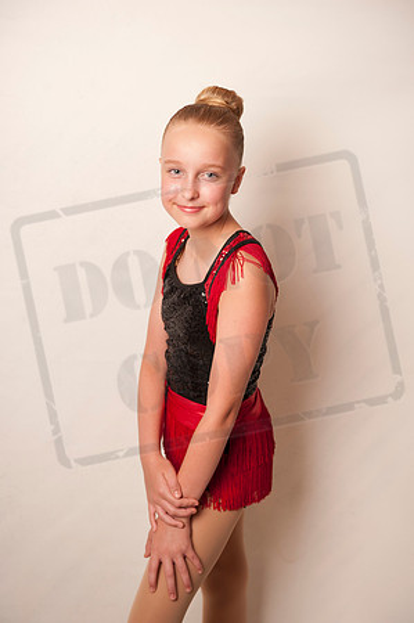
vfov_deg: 35.7
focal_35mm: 56
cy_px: 312
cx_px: 207
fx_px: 968
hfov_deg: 24.1
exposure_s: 1/160
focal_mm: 56
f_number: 4
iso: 100
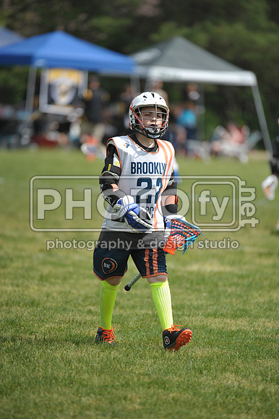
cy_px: 210
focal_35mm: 310
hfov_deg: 4.4
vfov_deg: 6.7
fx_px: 3608
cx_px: 140
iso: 640
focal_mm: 310
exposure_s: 1/5000
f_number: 4
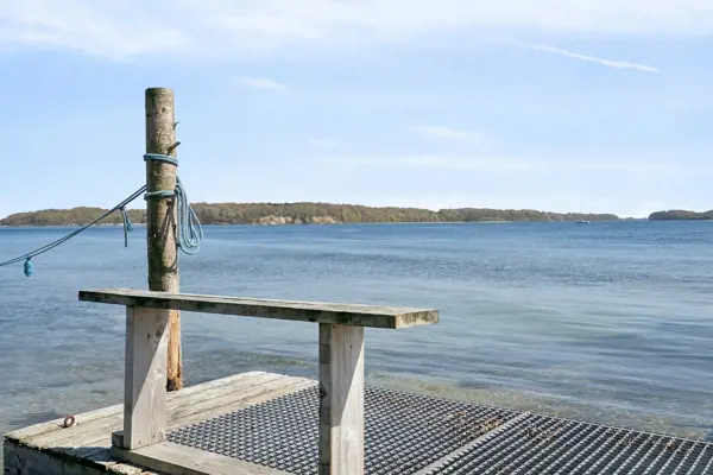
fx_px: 693
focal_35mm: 35
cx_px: 356
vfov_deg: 37.9
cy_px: 238
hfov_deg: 54.4
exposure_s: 1/1250
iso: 200
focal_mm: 35
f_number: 8
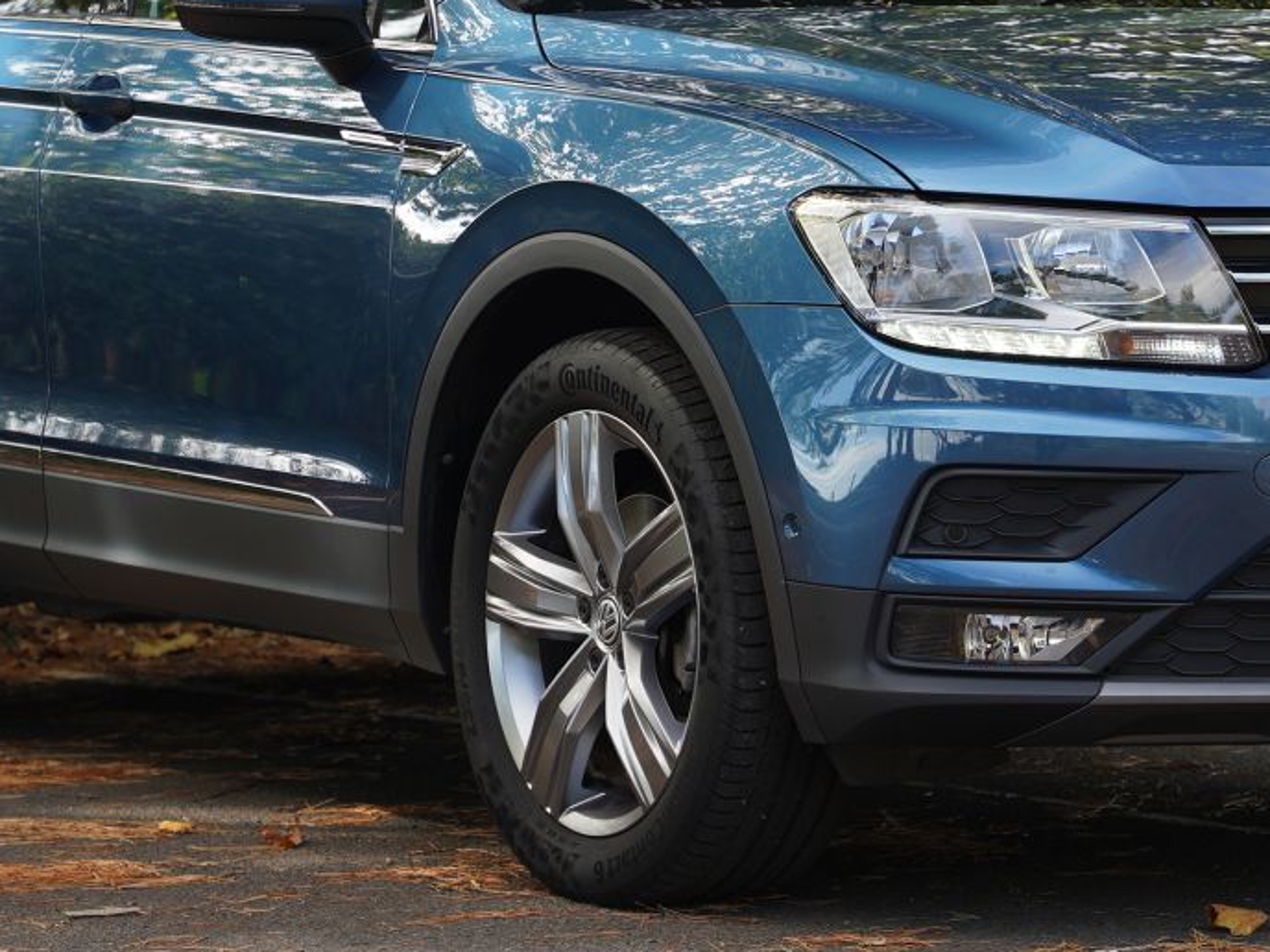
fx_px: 5287
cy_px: 162
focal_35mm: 144
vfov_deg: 10.3
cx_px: 812
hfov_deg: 13.7
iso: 200
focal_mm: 64.5
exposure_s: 1/160
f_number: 4
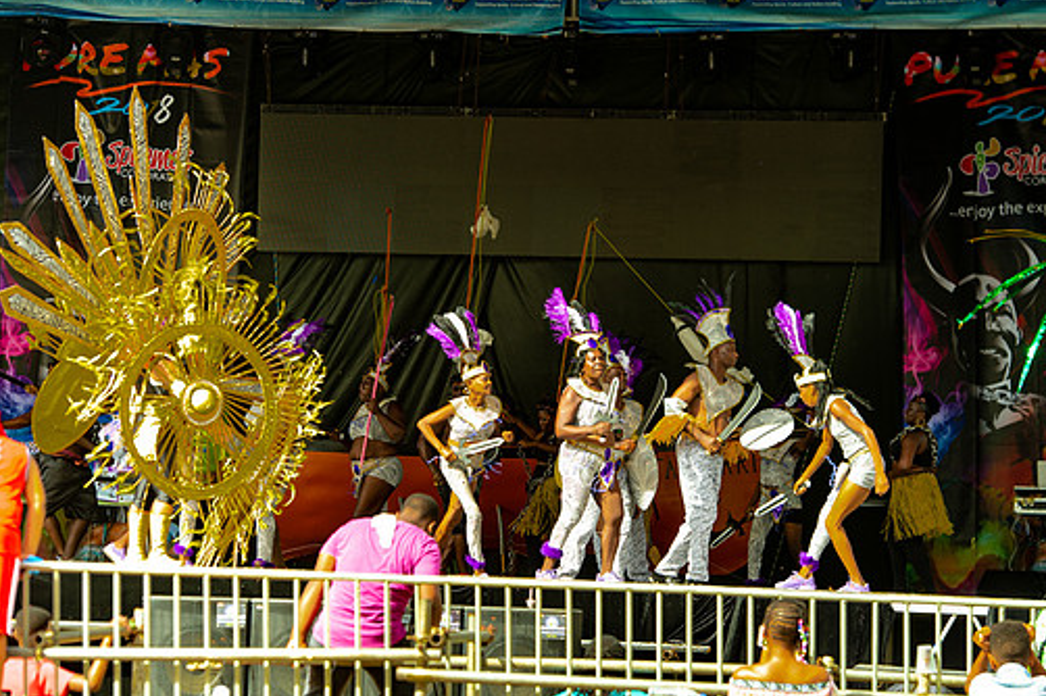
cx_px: 567
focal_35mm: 134
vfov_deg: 10.2
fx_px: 3891
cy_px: 390
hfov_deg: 15.3
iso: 160
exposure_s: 1/200
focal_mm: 116
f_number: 5.6
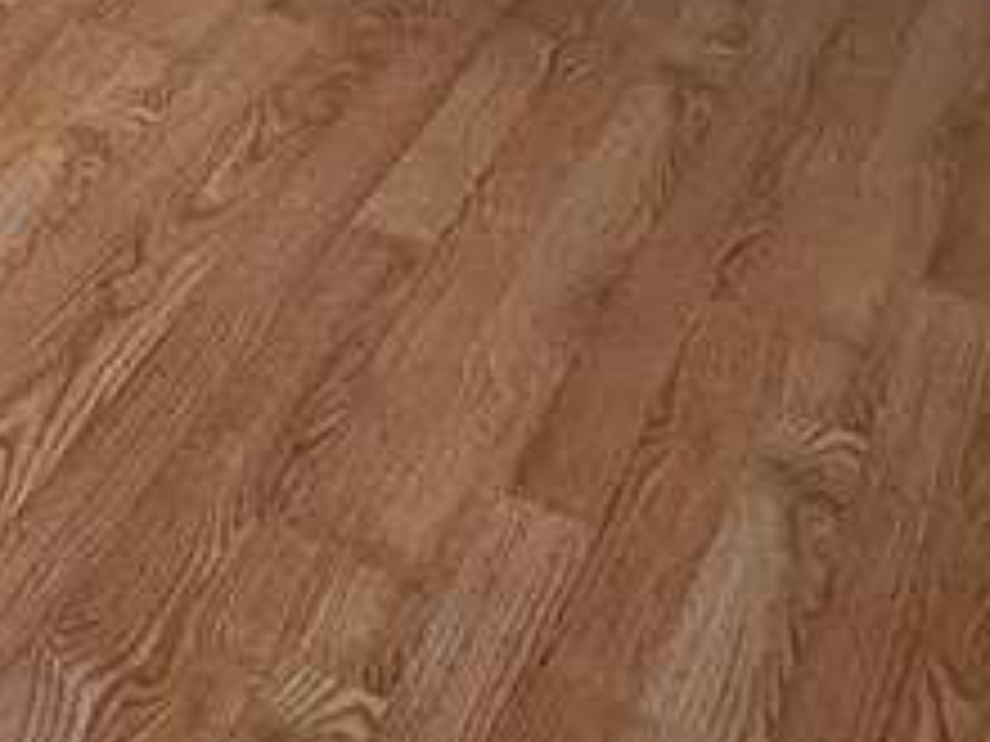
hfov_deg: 14.9
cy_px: -1079
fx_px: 2431
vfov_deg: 12.9
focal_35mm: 85
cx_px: -1341
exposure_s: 1/30
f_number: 2.2
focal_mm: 2.2
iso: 400
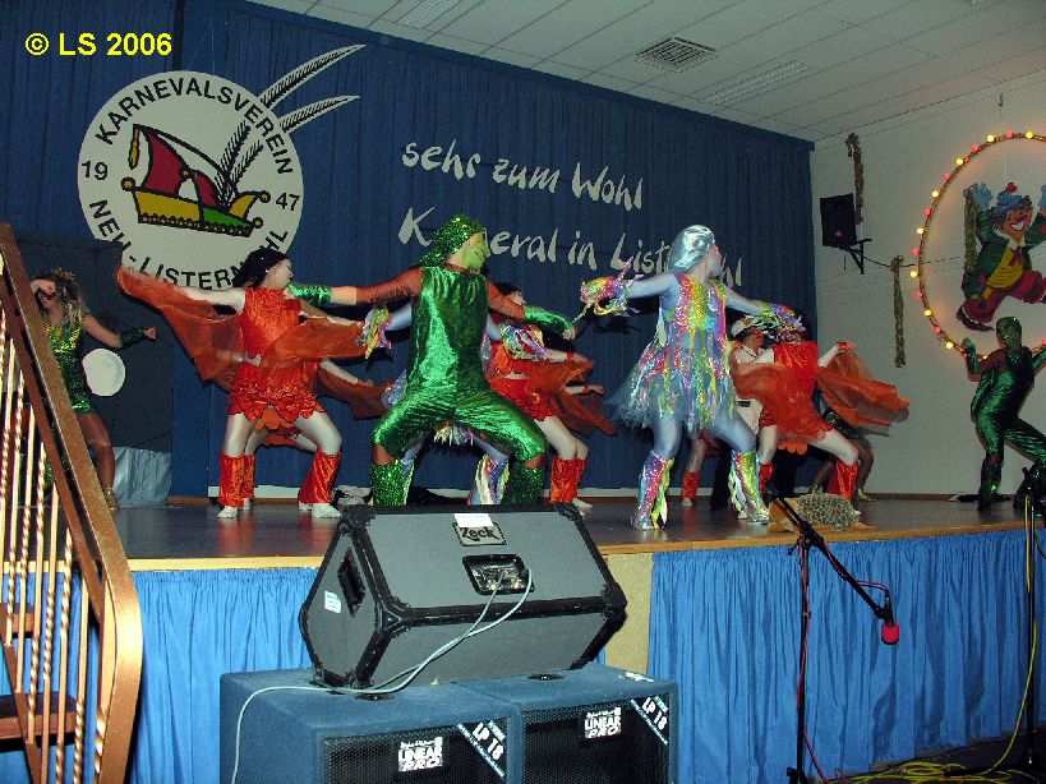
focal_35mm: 35
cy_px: 392
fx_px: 1057
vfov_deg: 40.7
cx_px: 523
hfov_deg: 52.6
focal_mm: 8.9
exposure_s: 1/60.1
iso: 100
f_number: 4
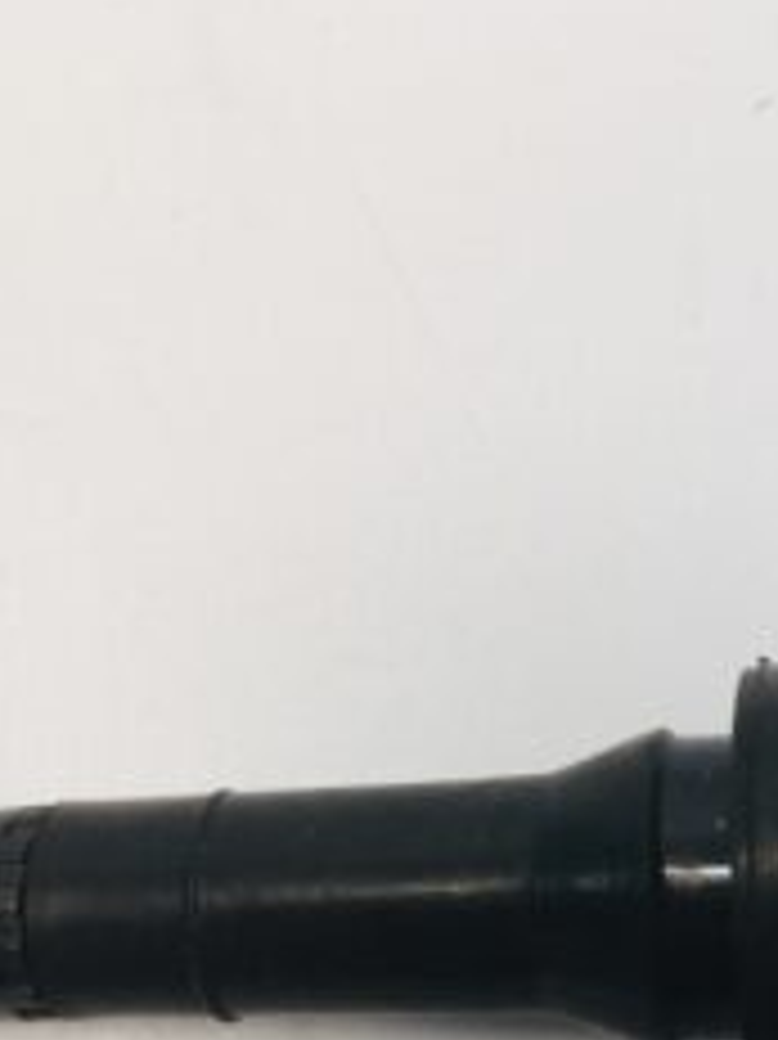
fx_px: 2160
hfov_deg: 20.1
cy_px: 763
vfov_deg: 26.7
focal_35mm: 72
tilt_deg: -81.9
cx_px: 670
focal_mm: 4.15
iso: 32
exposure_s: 1/50
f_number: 2.2
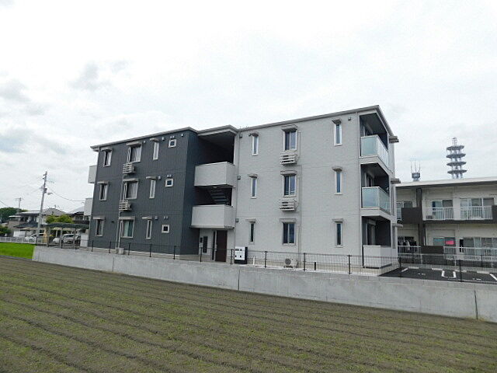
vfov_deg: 58.9
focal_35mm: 23
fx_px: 330
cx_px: 248
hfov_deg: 73.9
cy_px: 186
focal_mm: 4
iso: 125
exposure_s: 1/500
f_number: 6
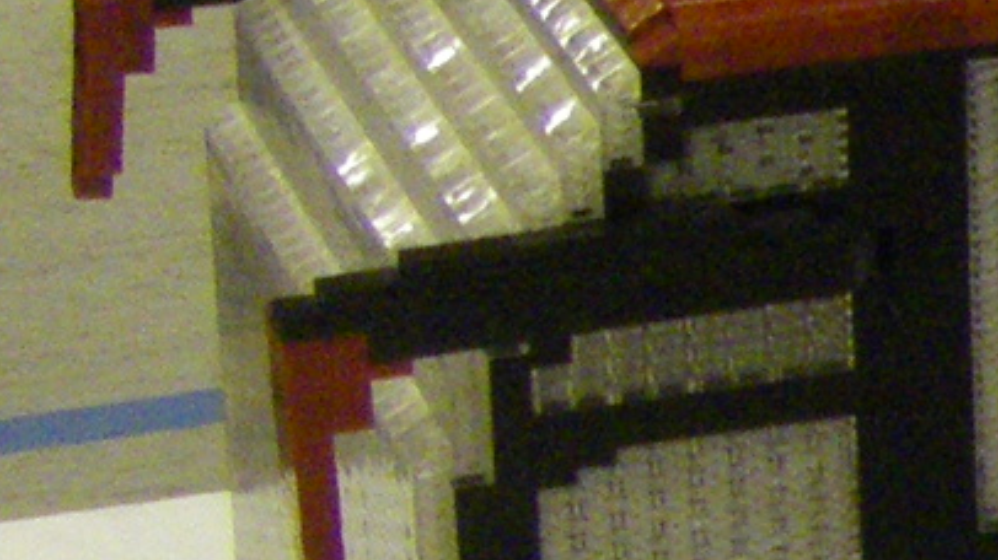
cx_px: 2362
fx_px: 6216
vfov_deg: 5.2
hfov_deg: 8.4
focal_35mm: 235
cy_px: 543
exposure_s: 1/50
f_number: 3.5
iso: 500
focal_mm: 6.3
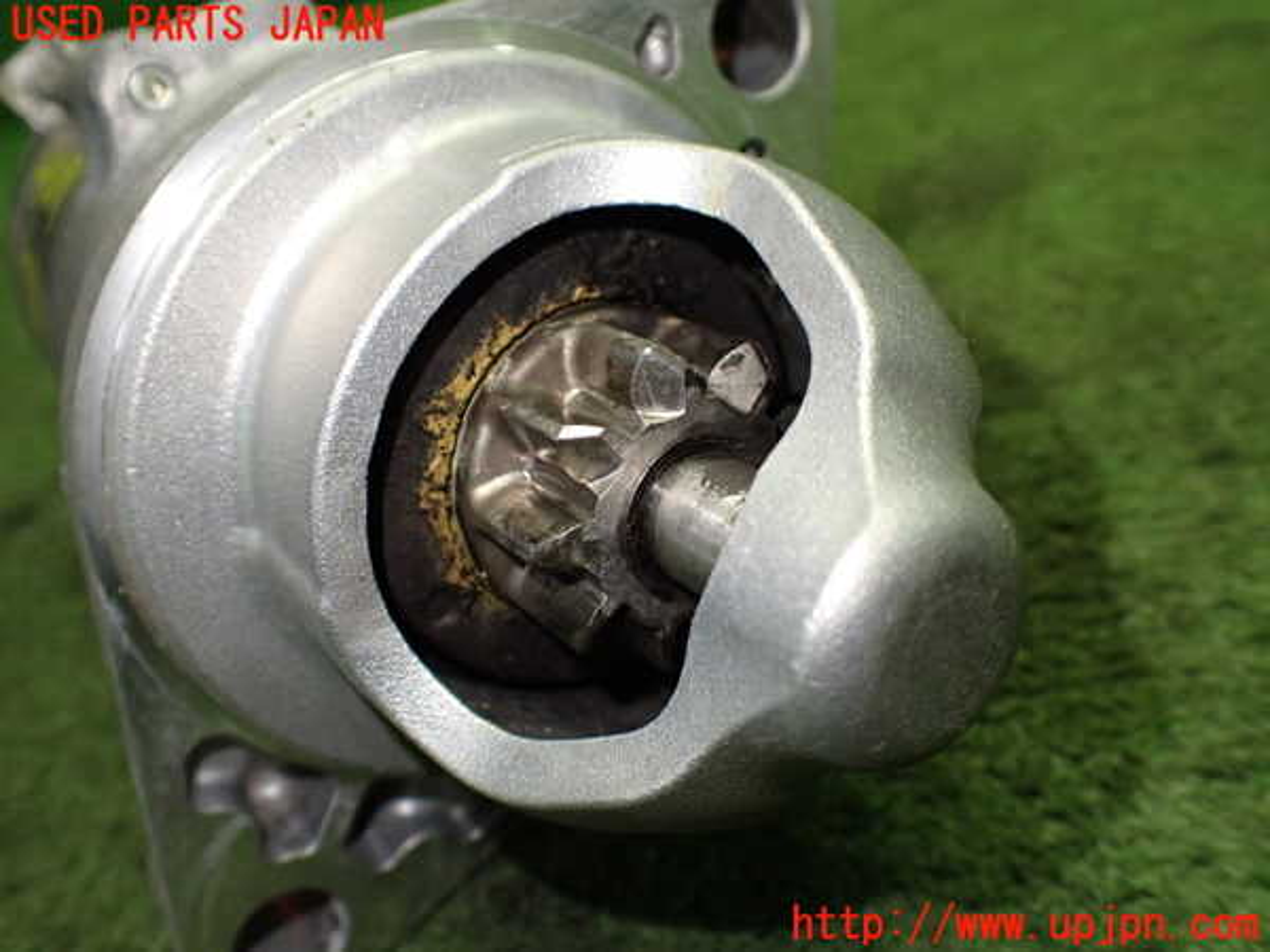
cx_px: 635
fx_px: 1101
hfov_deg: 60.0
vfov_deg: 46.8
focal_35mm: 30
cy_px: 476
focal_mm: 5.4
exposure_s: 1/125
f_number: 2.3
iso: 400
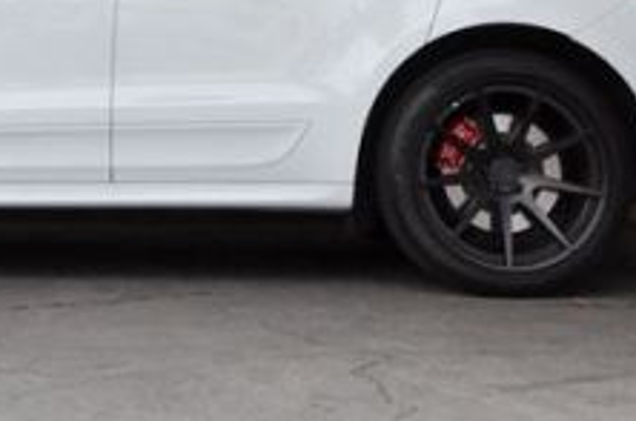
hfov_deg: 19.4
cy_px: -116
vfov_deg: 12.8
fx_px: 1816
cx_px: 20
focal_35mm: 103
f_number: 5.6
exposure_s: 1/4000
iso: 2800
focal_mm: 26
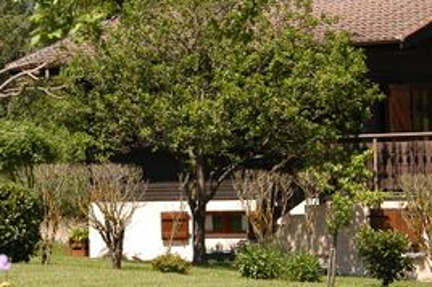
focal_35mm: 161
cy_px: 107
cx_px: 152
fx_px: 1930
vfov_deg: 8.5
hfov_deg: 12.8
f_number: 8
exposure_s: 1/250
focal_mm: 48
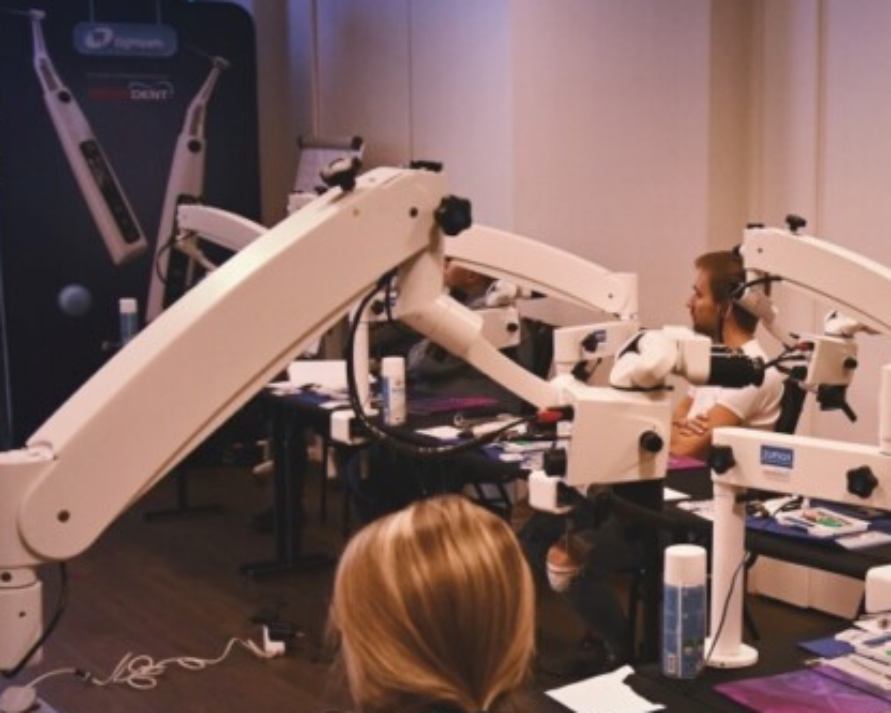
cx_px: 739
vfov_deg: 23.4
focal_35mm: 65
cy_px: 439
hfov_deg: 28.4
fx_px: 1714
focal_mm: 24
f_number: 3
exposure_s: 1/100
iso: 3200
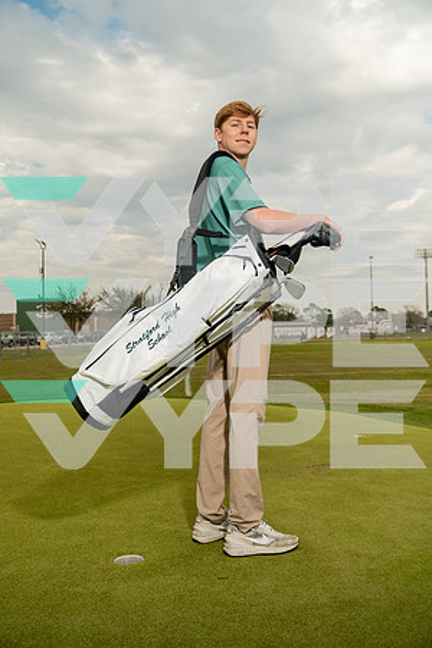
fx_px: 612
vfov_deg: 55.8
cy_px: 324
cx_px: 216
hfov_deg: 38.9
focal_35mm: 34
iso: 250
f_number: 4.5
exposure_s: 1/250
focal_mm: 34
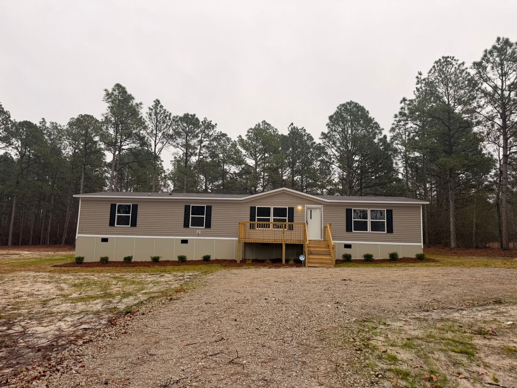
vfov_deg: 56.8
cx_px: 258
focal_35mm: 24
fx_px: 358
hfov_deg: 71.6
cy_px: 194
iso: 80
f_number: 1.78
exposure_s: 1/602
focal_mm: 6.76
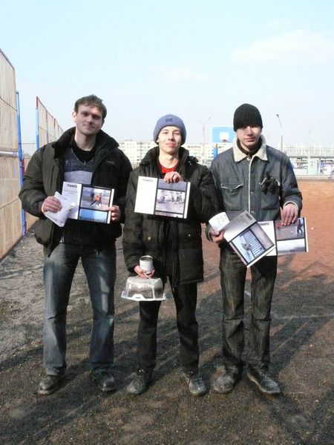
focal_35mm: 37
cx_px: 167
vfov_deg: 50.1
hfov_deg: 38.7
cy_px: 222
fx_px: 476
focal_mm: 7.7
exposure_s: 1/1000
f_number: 10
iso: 1600
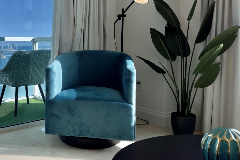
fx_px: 260
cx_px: 61
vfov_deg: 34.0
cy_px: 60
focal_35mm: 39
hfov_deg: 47.7
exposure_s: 1/5376
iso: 100
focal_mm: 6.76
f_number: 1.78
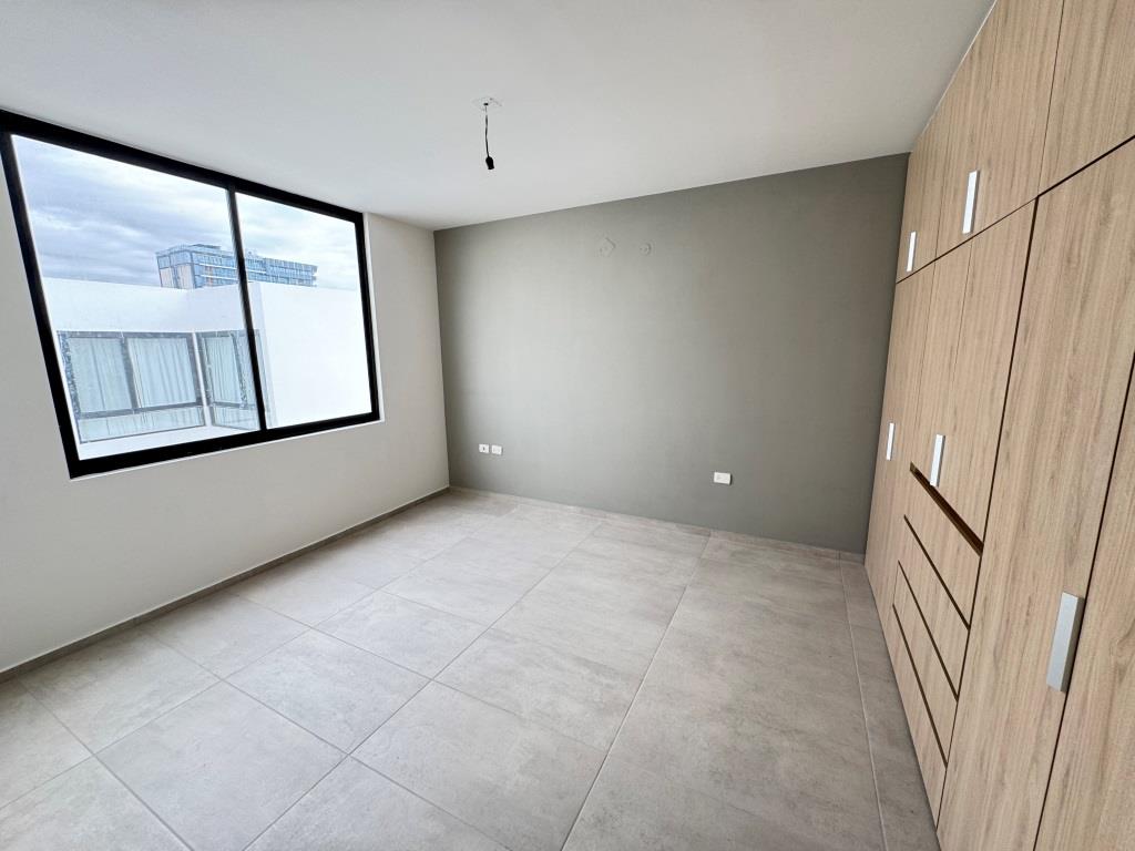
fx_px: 459
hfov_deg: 102.1
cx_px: 568
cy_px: 426
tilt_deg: -10.0
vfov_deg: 85.7
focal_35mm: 14
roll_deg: +0.9
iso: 80
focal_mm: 2.22
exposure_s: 1/99
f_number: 2.2
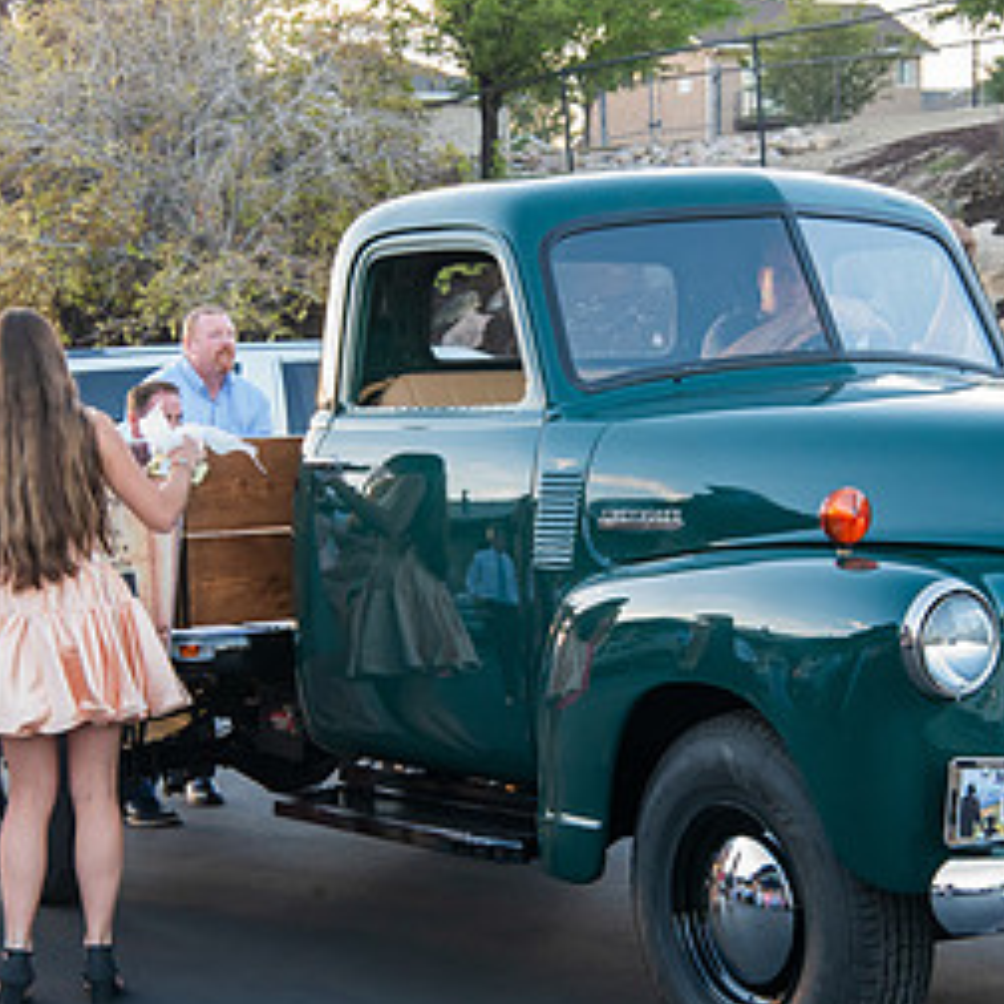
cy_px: 713
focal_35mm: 94
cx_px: 546
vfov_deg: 18.4
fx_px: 3085
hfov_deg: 18.5
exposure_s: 1/80
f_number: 11
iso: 3200
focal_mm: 48
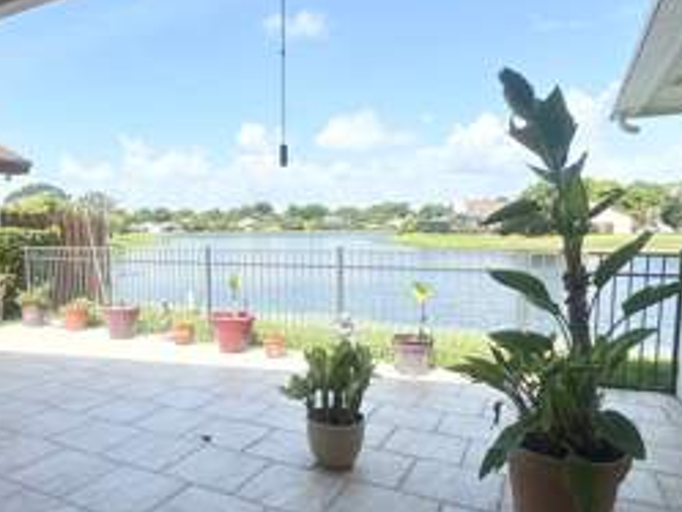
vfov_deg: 51.3
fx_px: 532
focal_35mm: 27
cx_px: 241
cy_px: 287
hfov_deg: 64.0
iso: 50
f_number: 2.2
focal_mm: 2.22
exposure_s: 1/2174
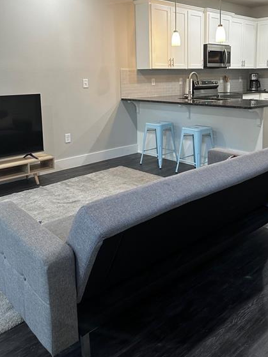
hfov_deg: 42.7
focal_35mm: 33
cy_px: 113
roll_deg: +0.7
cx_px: 161
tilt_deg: -5.3
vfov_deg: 54.0
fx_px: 341
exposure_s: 1/60
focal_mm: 6.86
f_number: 1.78
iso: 160
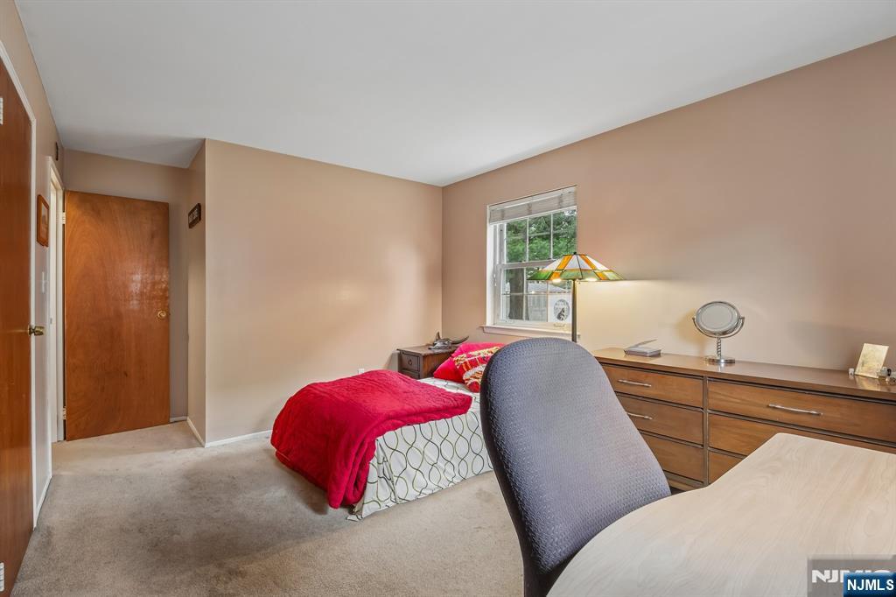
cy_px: 298
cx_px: 448
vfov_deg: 81.2
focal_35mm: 14
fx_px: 348
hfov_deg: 104.3
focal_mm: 14
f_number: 8
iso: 400
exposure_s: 1/13
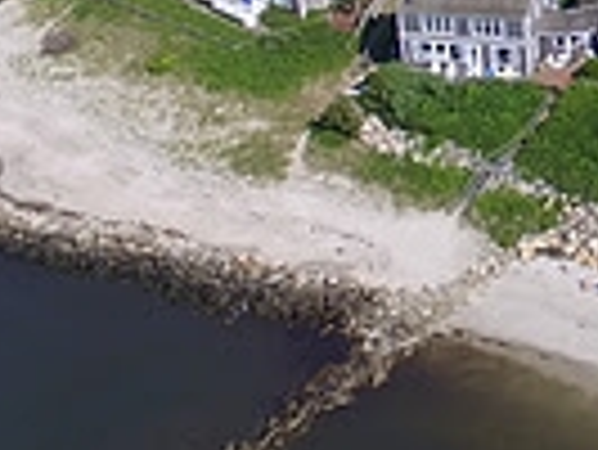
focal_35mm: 87
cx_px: 728
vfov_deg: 16.1
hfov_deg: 20.9
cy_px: -142
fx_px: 1504
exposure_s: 1/1058
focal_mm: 3.61
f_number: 2.8
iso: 100
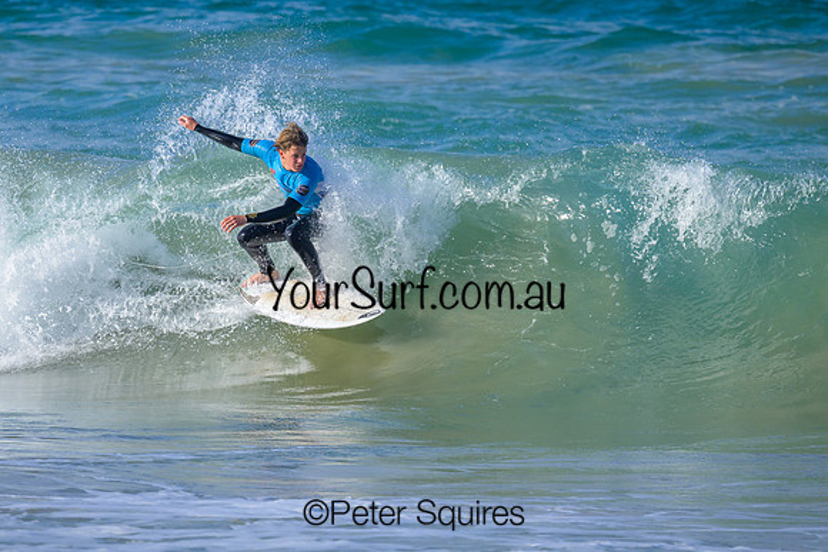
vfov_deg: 1.3
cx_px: 337
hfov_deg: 1.9
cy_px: 261
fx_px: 25268
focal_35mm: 1098
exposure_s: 1/2000
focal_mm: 800
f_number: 6.3
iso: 280
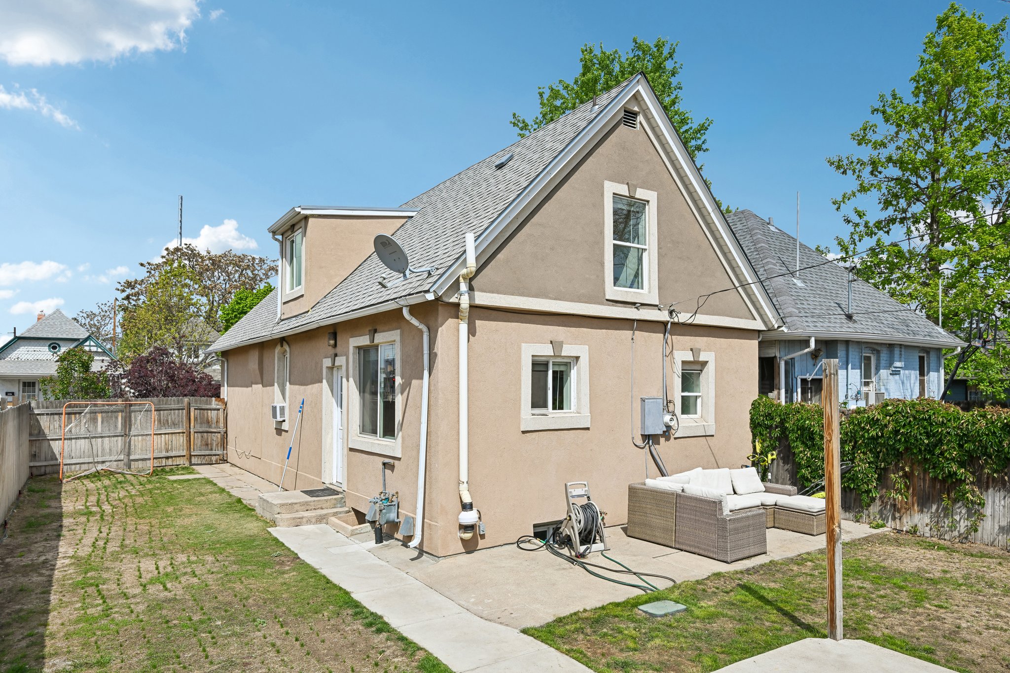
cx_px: 505
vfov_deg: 57.2
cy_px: 336
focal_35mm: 22
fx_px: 617
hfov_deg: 78.6
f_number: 11
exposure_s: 1/160
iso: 64
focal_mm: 22
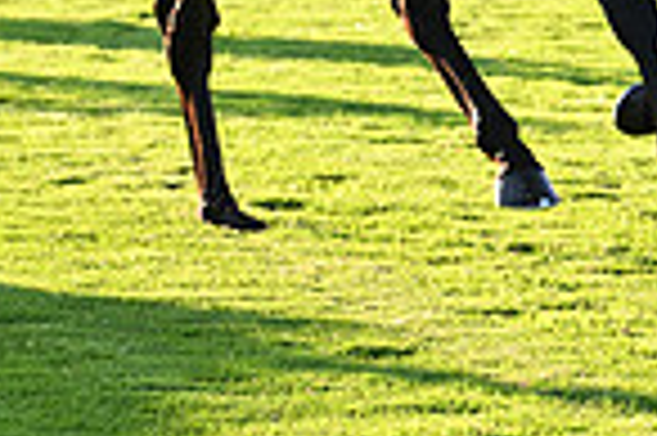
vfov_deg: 2.2
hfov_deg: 3.2
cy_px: -416
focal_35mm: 636
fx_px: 11594
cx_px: 594
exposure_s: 1/800
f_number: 5.6
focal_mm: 160
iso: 1000
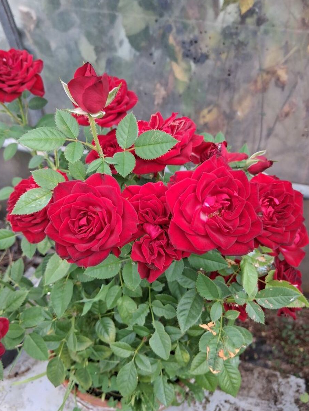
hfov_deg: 48.2
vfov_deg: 61.6
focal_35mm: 29
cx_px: 152
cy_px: 190
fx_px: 345
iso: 125
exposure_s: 1/100
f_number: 1.8
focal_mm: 3.98
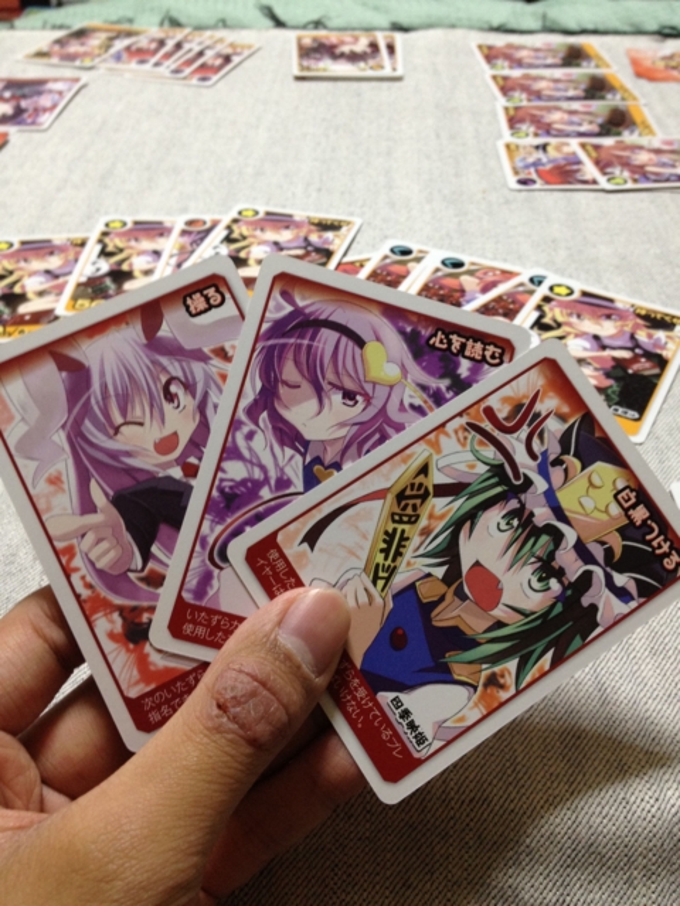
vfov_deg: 52.6
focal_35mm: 35
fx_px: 917
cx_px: 340
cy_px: 453
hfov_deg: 40.7
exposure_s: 1/20
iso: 125
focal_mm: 4.28
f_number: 2.4
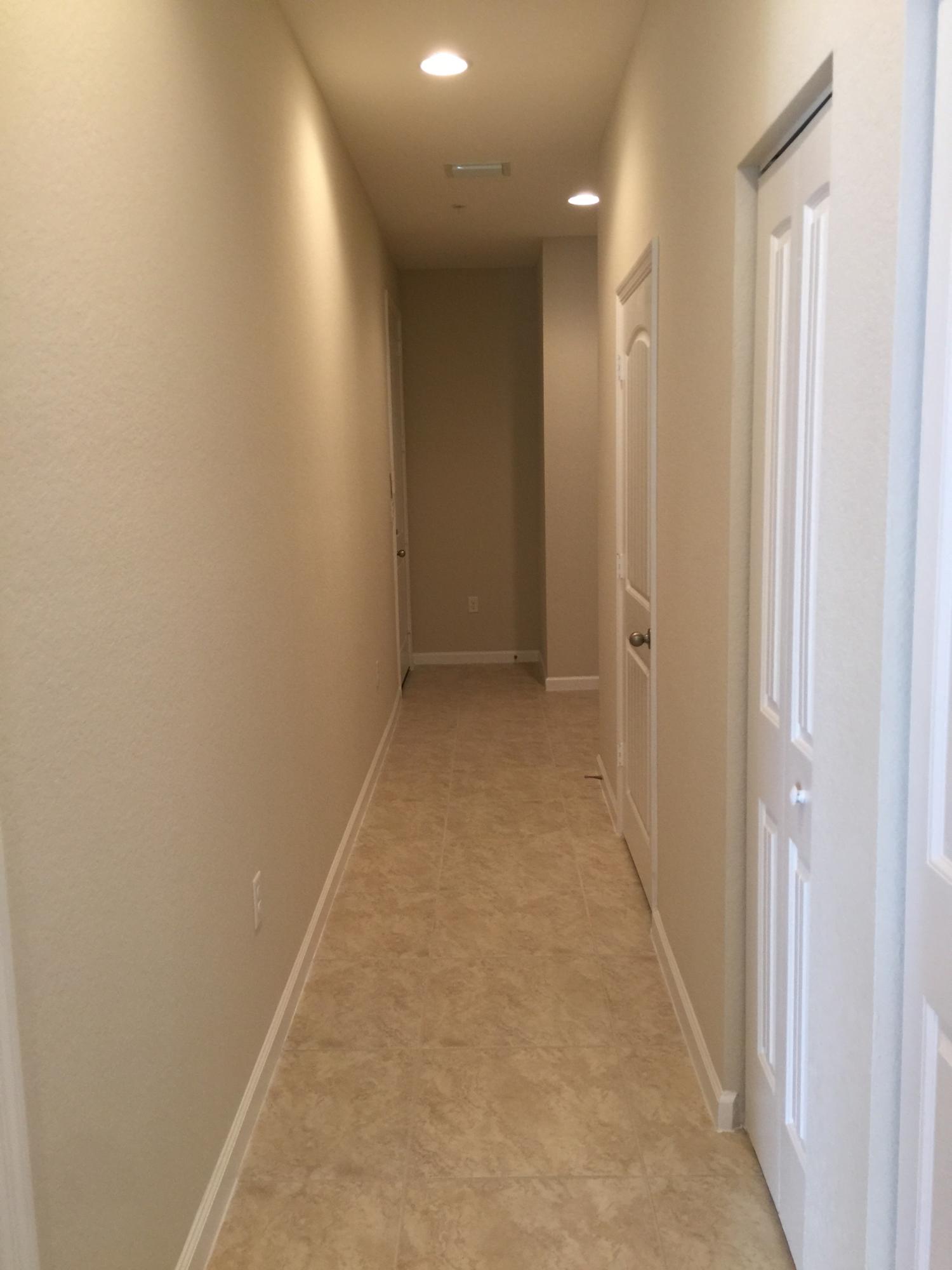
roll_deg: +1.5
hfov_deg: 48.2
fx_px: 1063
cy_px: 635
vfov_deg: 61.7
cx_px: 476
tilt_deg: -8.2
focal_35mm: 29
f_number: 2.2
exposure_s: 1/15
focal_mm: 4.15
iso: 50
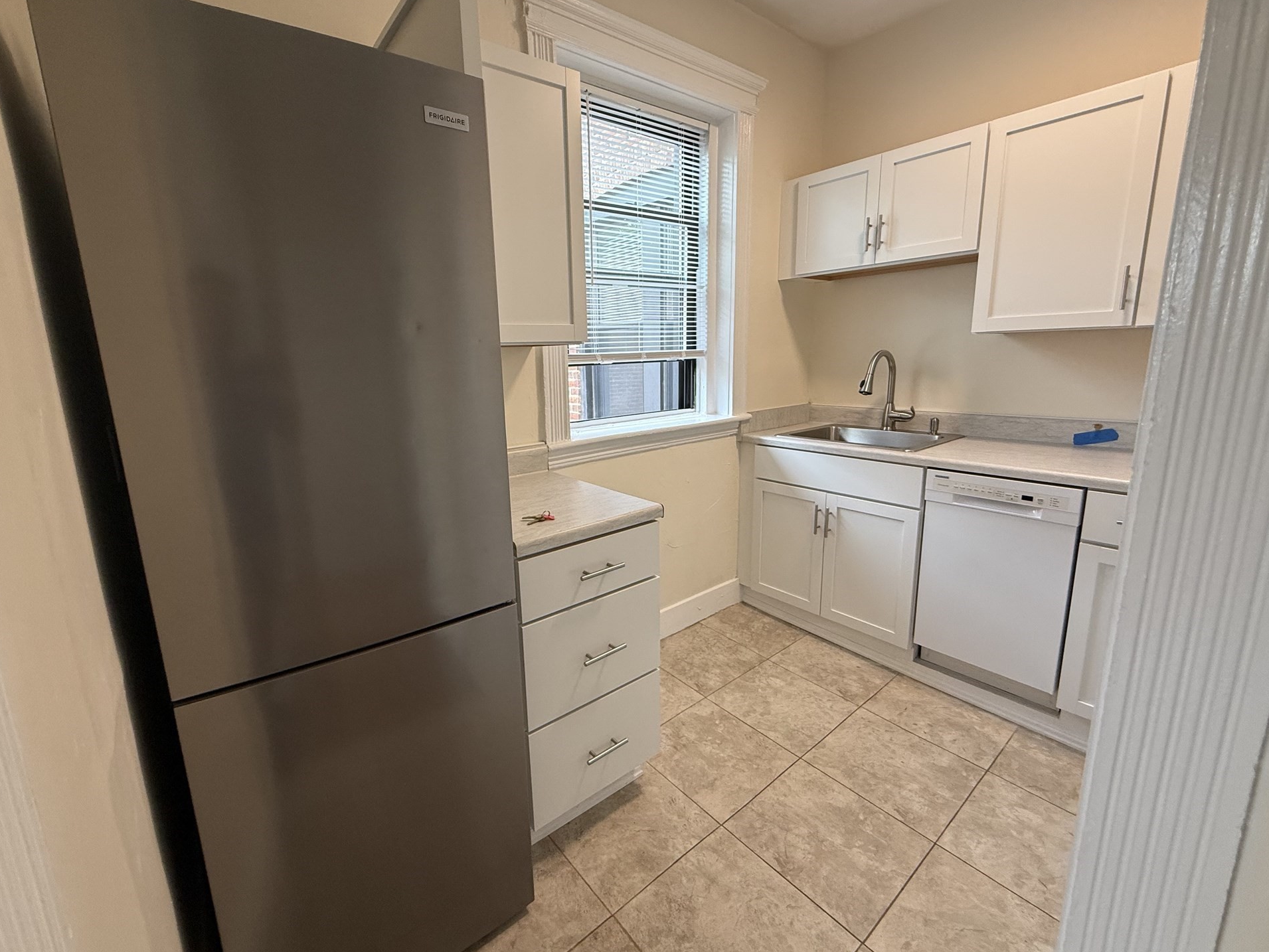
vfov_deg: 81.7
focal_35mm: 15
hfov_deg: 98.0
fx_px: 550
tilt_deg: -10.6
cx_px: 597
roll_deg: +1.3
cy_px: 459
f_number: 2.2
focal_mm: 2.22
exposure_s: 1/120
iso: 160
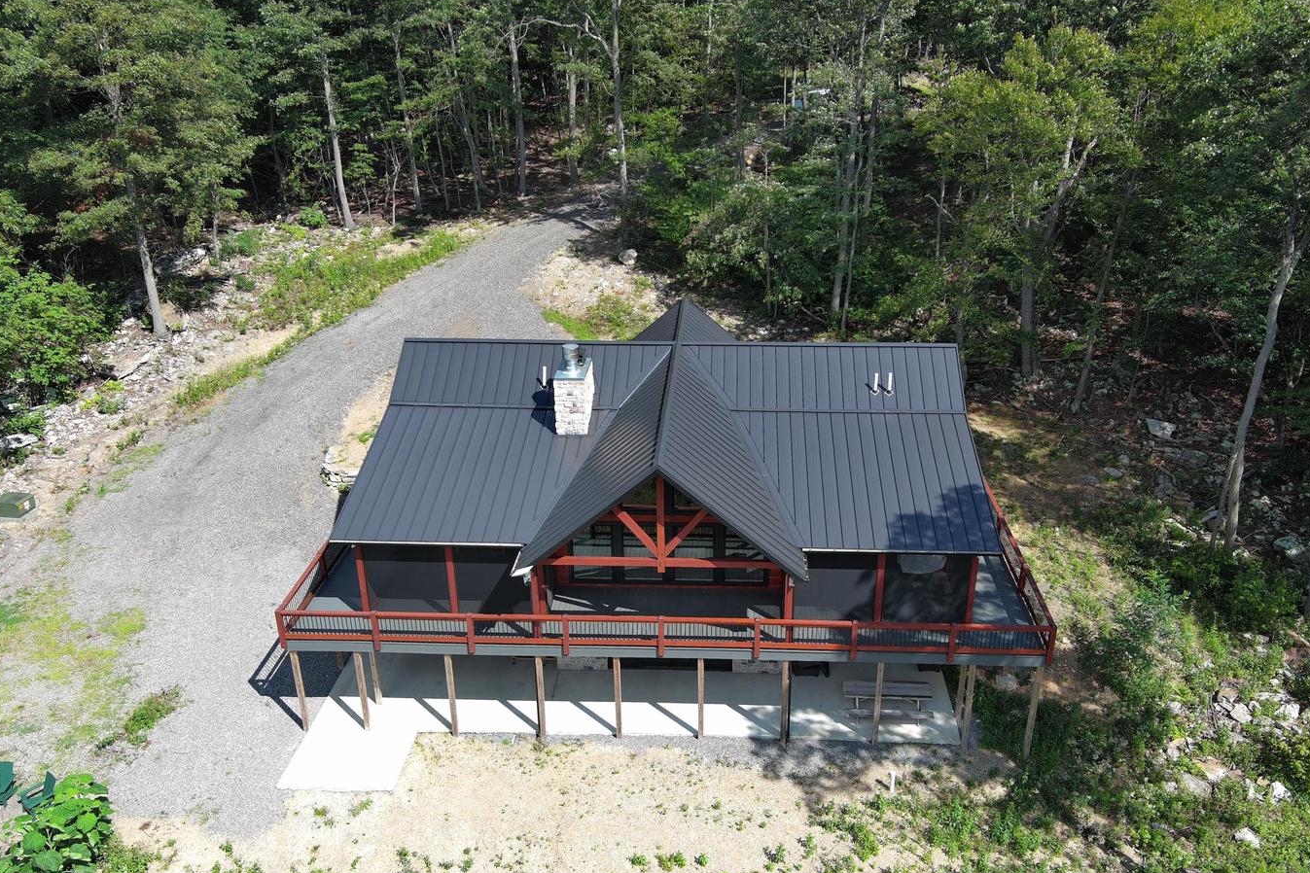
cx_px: 693
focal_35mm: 31
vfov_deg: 42.3
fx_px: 1128
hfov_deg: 60.2
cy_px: 464
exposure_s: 1/731
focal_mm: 10.57
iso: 100
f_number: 2.8
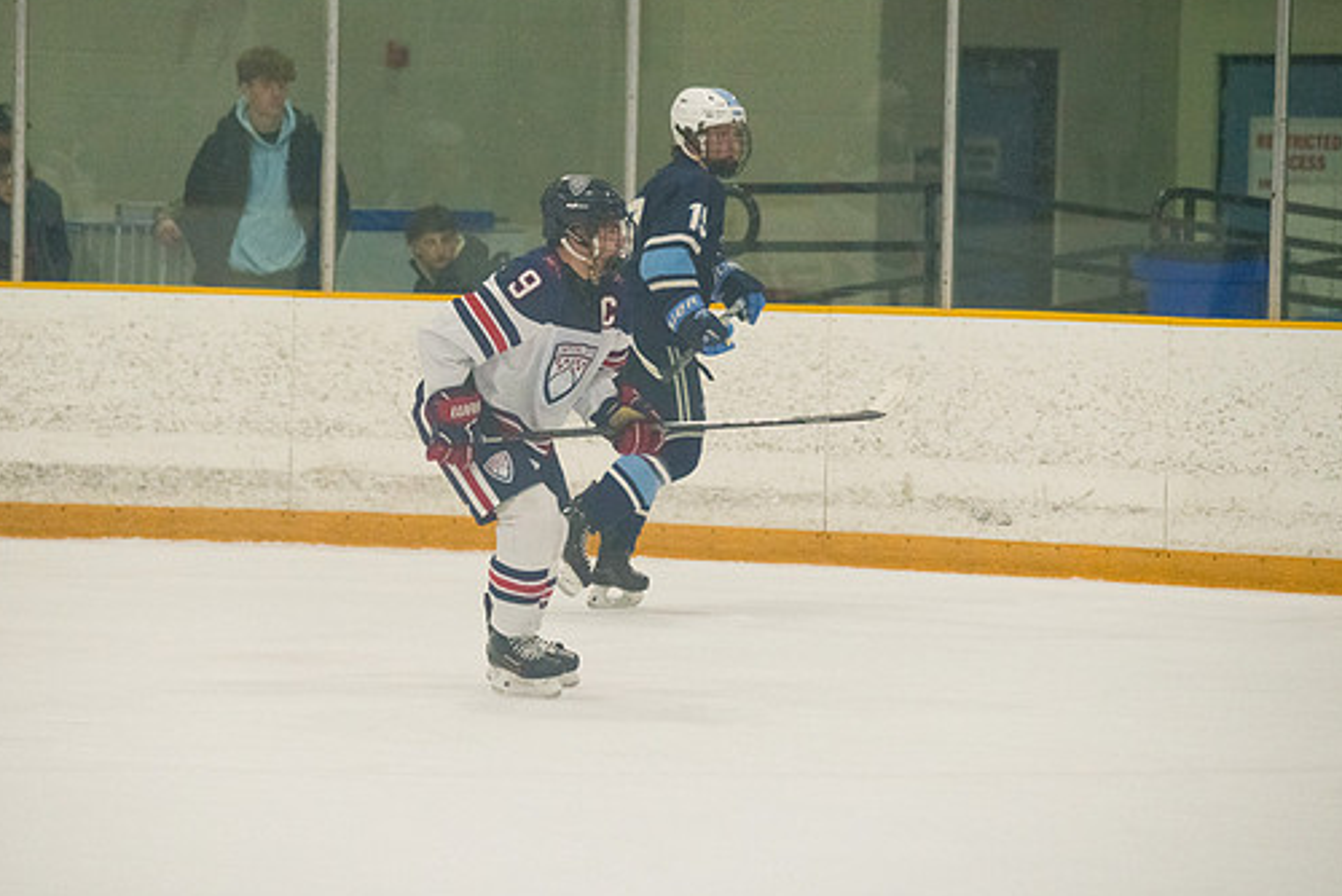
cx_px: 588
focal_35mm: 232
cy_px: 414
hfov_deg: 8.9
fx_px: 8653
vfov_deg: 5.9
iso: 8000
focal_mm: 200
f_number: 4.5
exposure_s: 1/1250
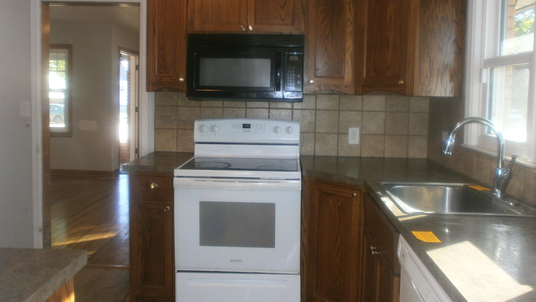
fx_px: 426
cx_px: 268
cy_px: 118
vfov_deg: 38.7
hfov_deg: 64.3
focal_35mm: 30
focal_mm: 4.8
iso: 125
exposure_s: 1/30
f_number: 2.9
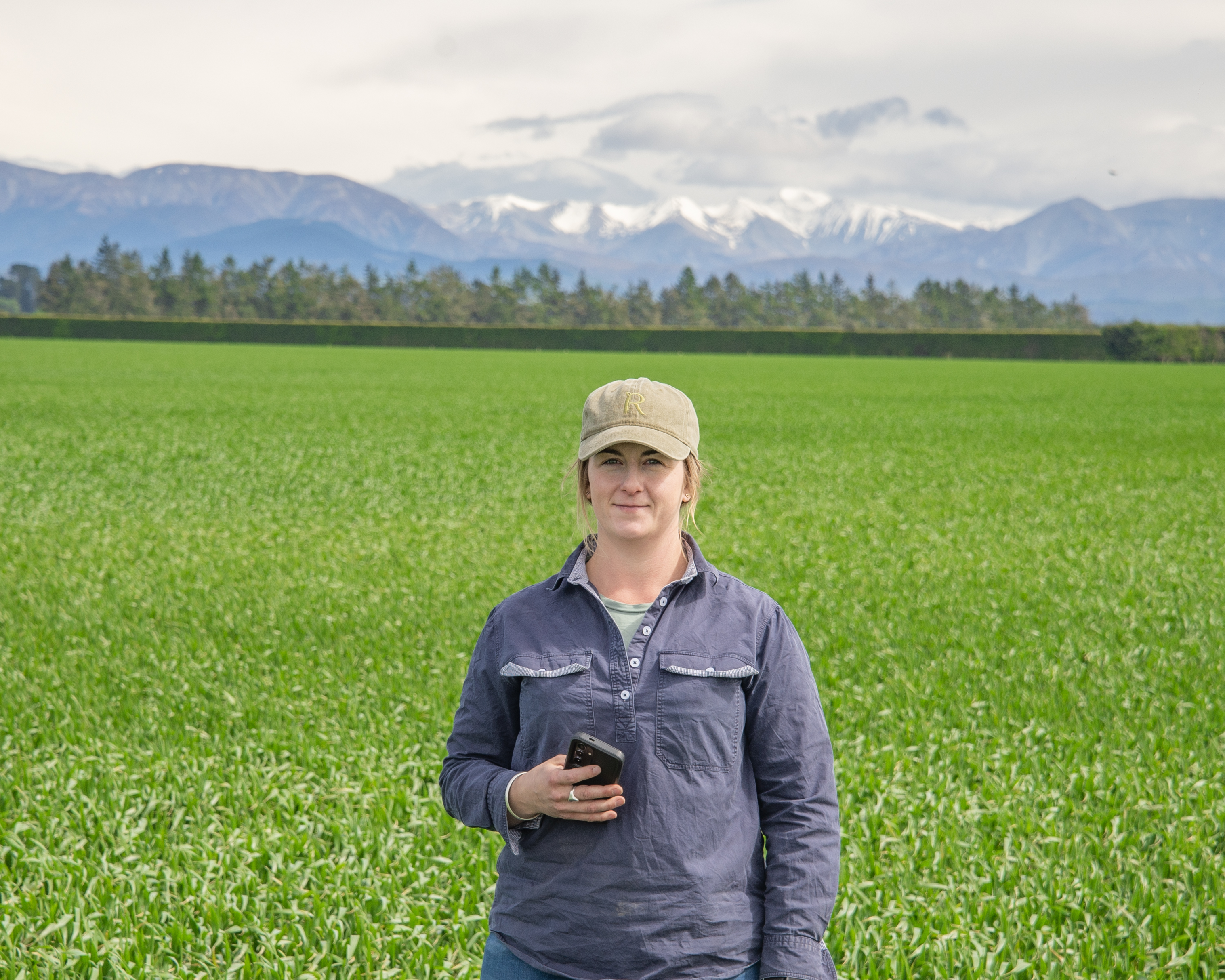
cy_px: 540
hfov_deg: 12.9
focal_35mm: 149
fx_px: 5402
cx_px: 544
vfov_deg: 10.4
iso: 100
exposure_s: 1/250
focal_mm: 80
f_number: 8
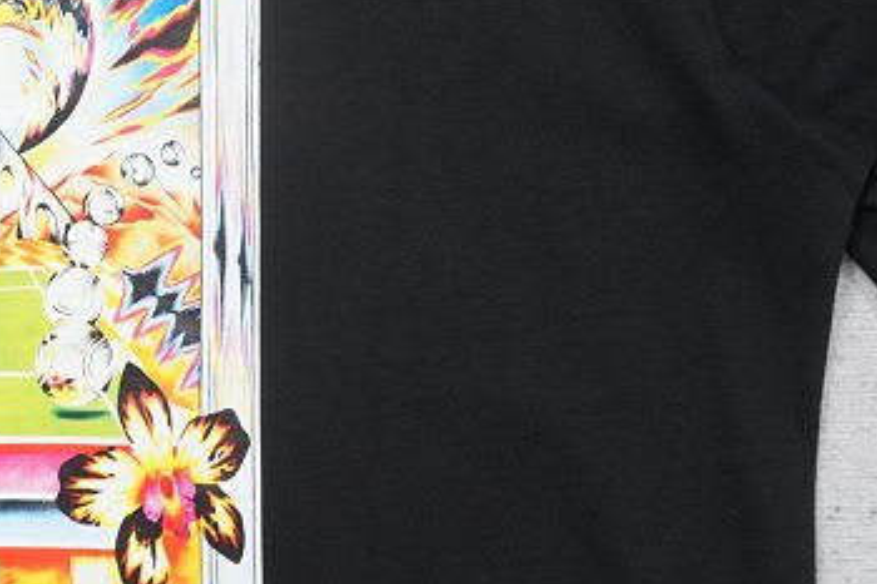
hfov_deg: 28.8
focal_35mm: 65
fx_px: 1586
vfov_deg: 20.7
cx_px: -20
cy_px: 152
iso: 1600
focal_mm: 19
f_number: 10
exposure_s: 1/100
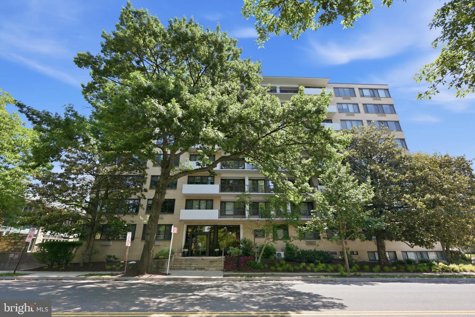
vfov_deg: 72.1
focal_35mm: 16
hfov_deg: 95.0
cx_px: 238
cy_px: 158
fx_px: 218
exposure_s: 1/320
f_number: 7.1
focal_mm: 16.5
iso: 400
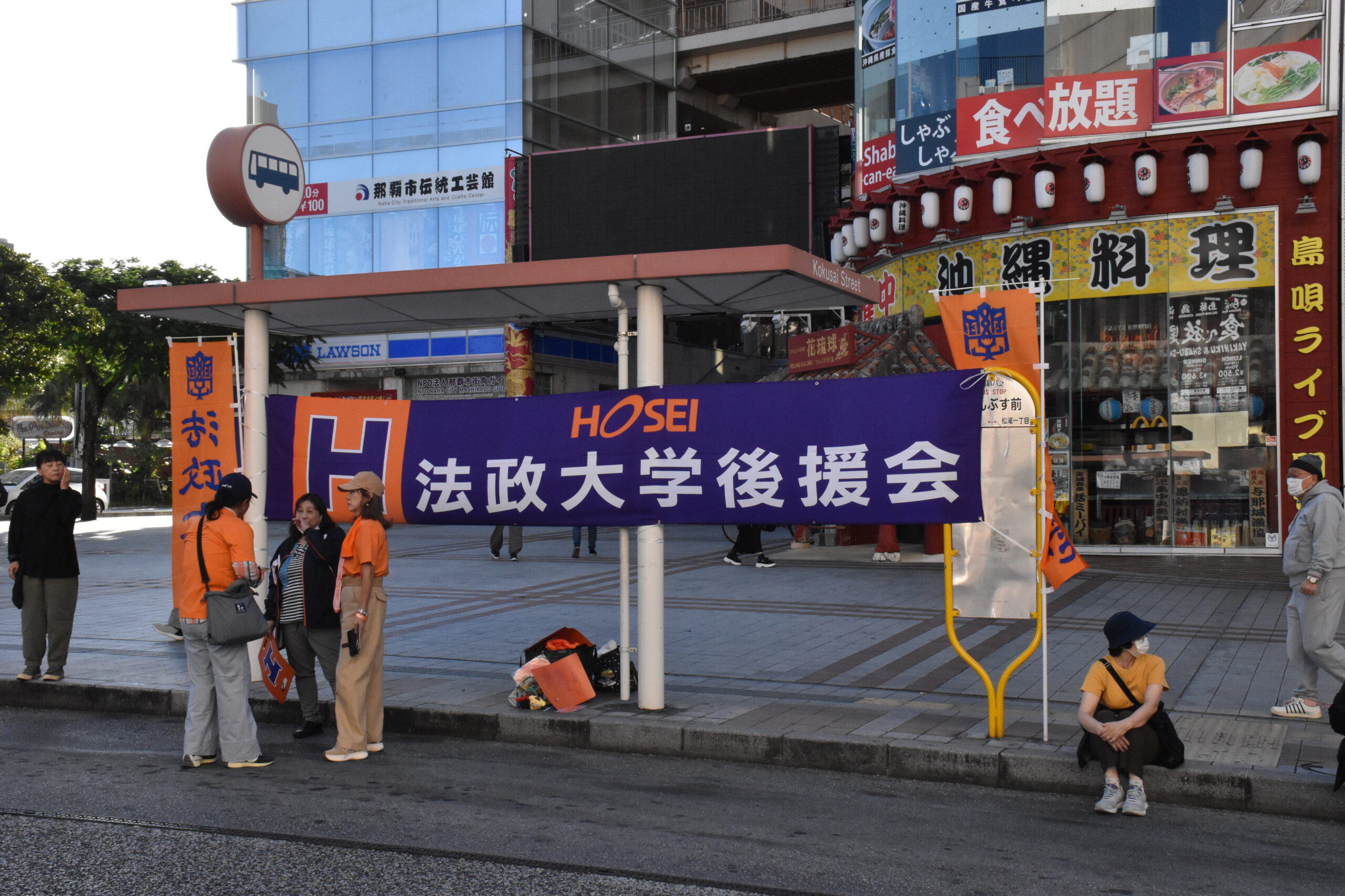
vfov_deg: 29.9
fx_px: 1681
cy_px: 448
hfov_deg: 43.6
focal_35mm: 45
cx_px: 672
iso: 2500
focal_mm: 30
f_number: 16
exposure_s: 1/800
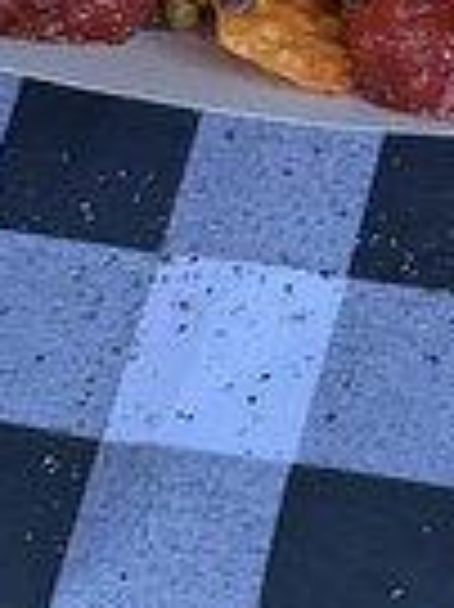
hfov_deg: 11.3
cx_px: 778
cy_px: -189
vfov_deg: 15.3
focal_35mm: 123
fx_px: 2154
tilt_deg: -56.3
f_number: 1.6
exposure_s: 1/40
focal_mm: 5.96
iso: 500
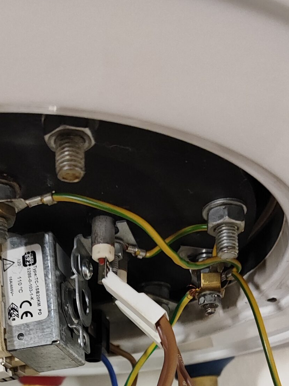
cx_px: 111
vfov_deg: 30.2
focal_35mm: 56
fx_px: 623
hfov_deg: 26.0
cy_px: 439
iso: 1968
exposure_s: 1/50
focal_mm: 5.89
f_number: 1.89
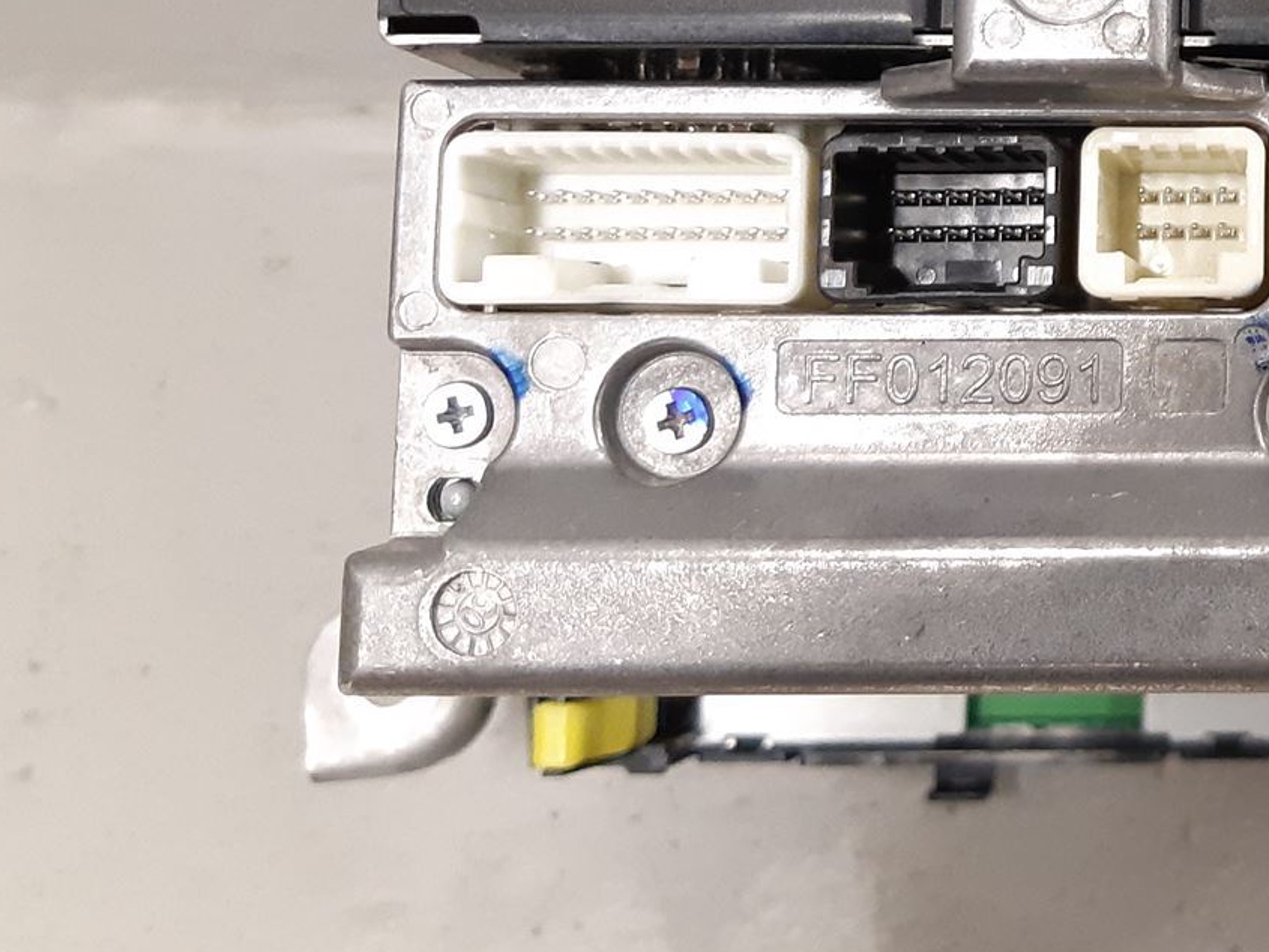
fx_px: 2310
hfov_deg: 27.7
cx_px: 1448
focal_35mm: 63
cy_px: 107
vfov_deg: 22.7
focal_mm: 3.93
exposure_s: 1/33
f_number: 1.7
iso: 250
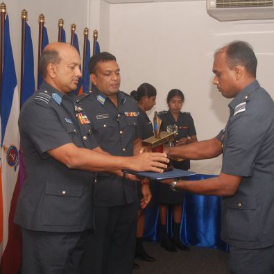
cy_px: 139
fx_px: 555
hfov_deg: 27.7
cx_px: 150
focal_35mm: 62
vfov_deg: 27.7
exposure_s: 1/100
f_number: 5.6
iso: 400
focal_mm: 32
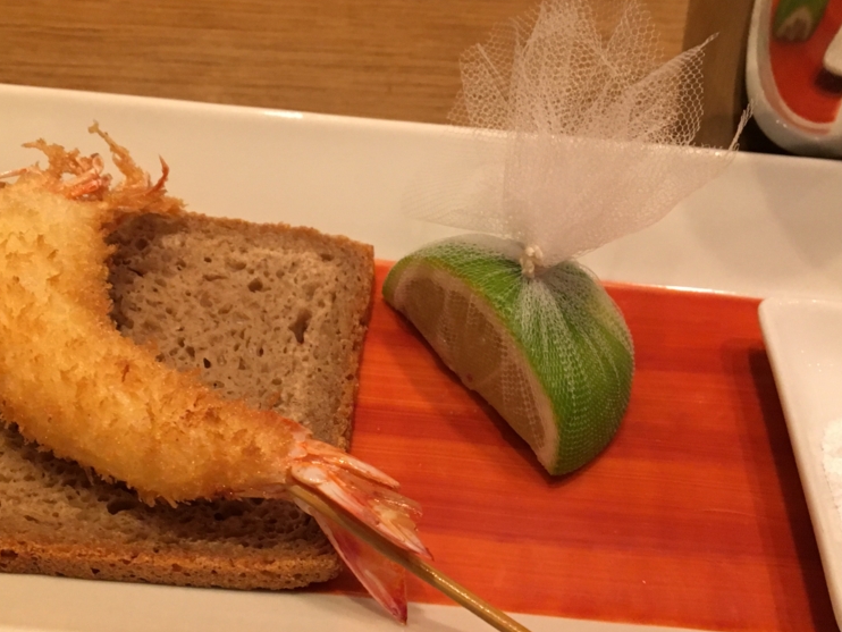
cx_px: 364
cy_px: 425
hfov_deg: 46.7
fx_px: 973
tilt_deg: -52.6
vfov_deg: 35.6
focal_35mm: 40
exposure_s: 1/15
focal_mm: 4.15
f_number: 2.2
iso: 200
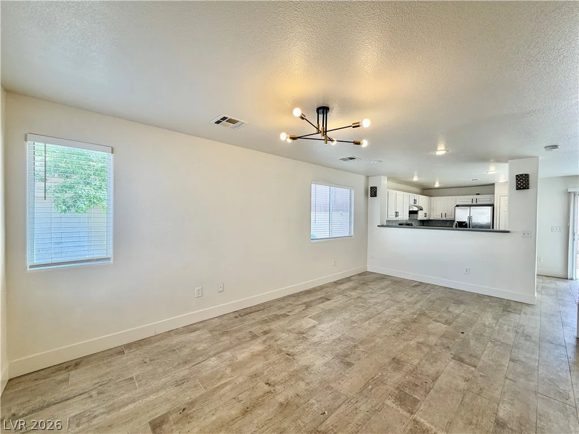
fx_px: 234
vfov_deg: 85.7
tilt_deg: -1.4
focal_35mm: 14
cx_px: 290
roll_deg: -0.3
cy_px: 217
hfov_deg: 102.1
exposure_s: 1/120
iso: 40
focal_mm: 2.22
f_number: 2.2
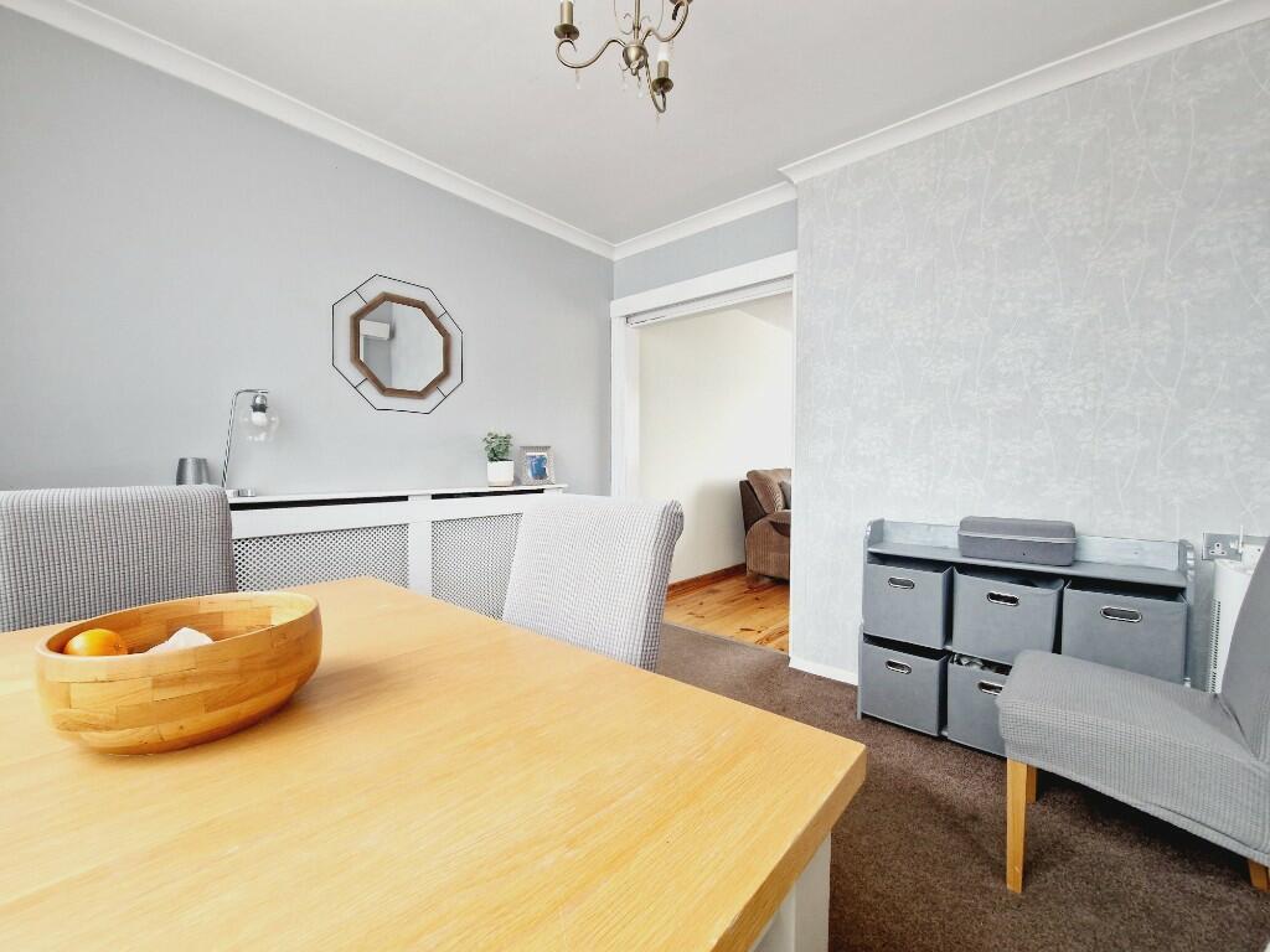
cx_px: 635
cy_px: 476
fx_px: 477
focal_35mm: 13
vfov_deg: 89.9
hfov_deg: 106.2
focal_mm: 2.2
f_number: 2.2
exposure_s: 1/50
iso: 320
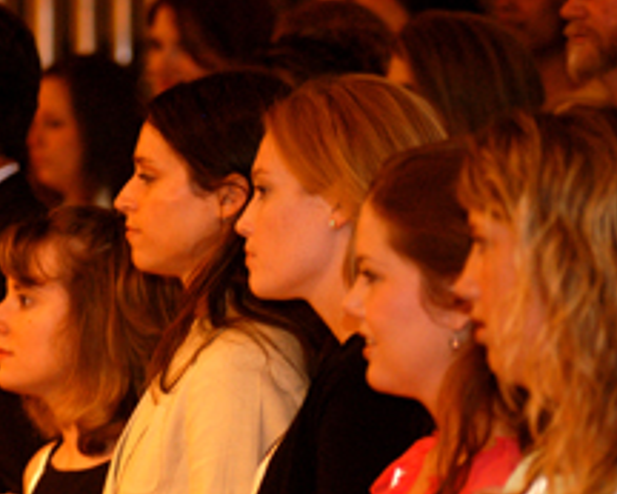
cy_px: 415
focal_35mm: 307
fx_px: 5608
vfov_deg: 5.0
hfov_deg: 6.3
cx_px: 149
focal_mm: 105
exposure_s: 1/40
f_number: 3.2
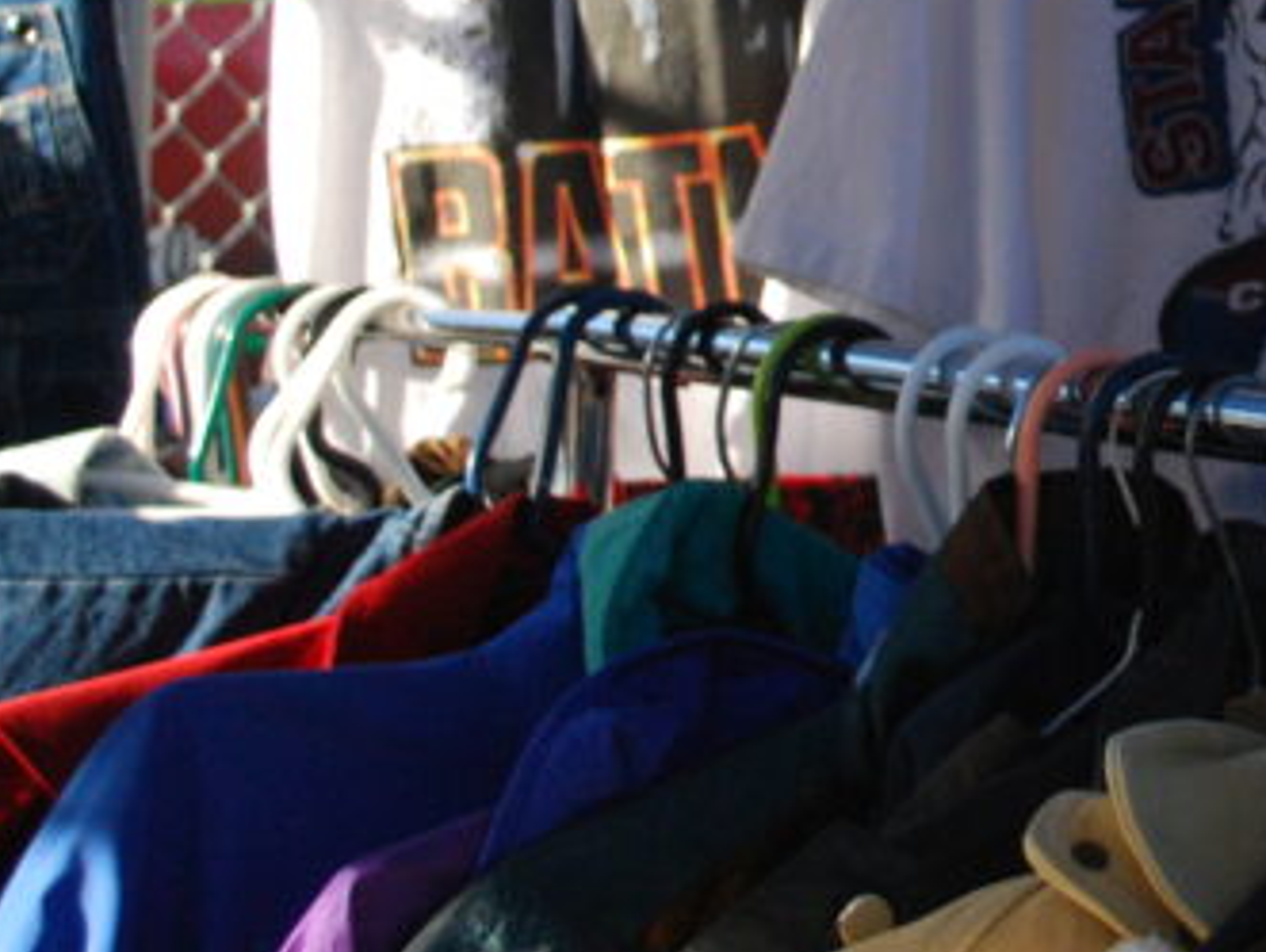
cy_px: -185
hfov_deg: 15.8
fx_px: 4247
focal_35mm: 116
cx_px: 1775
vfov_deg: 12.5
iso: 800
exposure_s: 1/1250
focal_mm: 26
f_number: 4.2
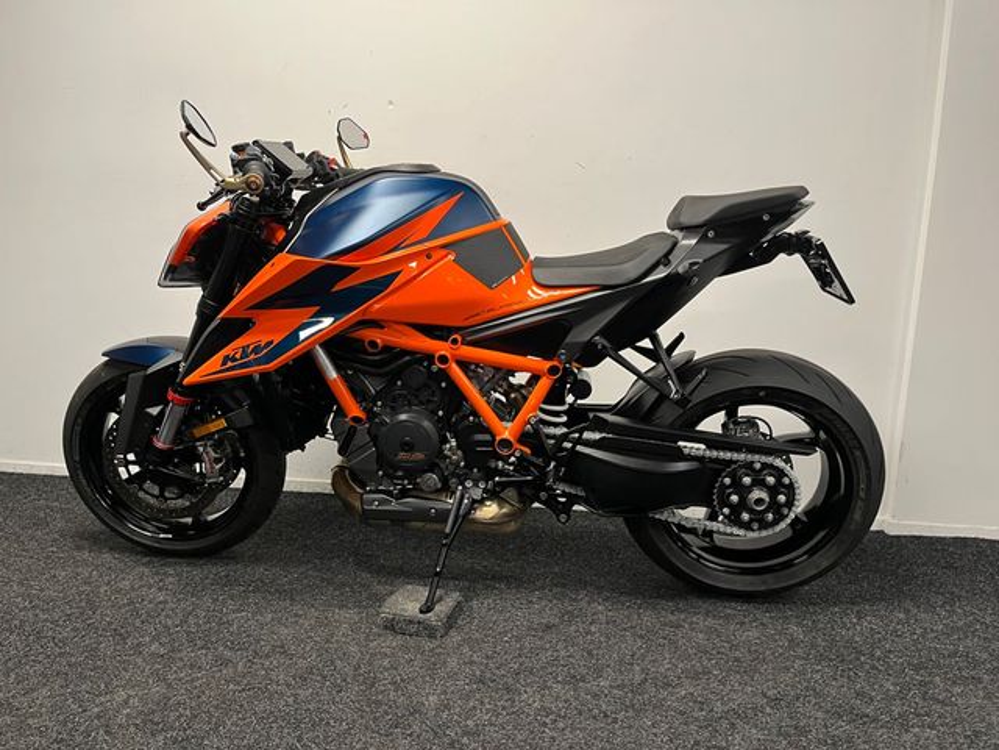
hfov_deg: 67.3
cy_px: 375
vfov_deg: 53.1
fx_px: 750
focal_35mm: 26
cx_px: 500
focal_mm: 5.1
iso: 125
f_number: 1.6
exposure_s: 1/50
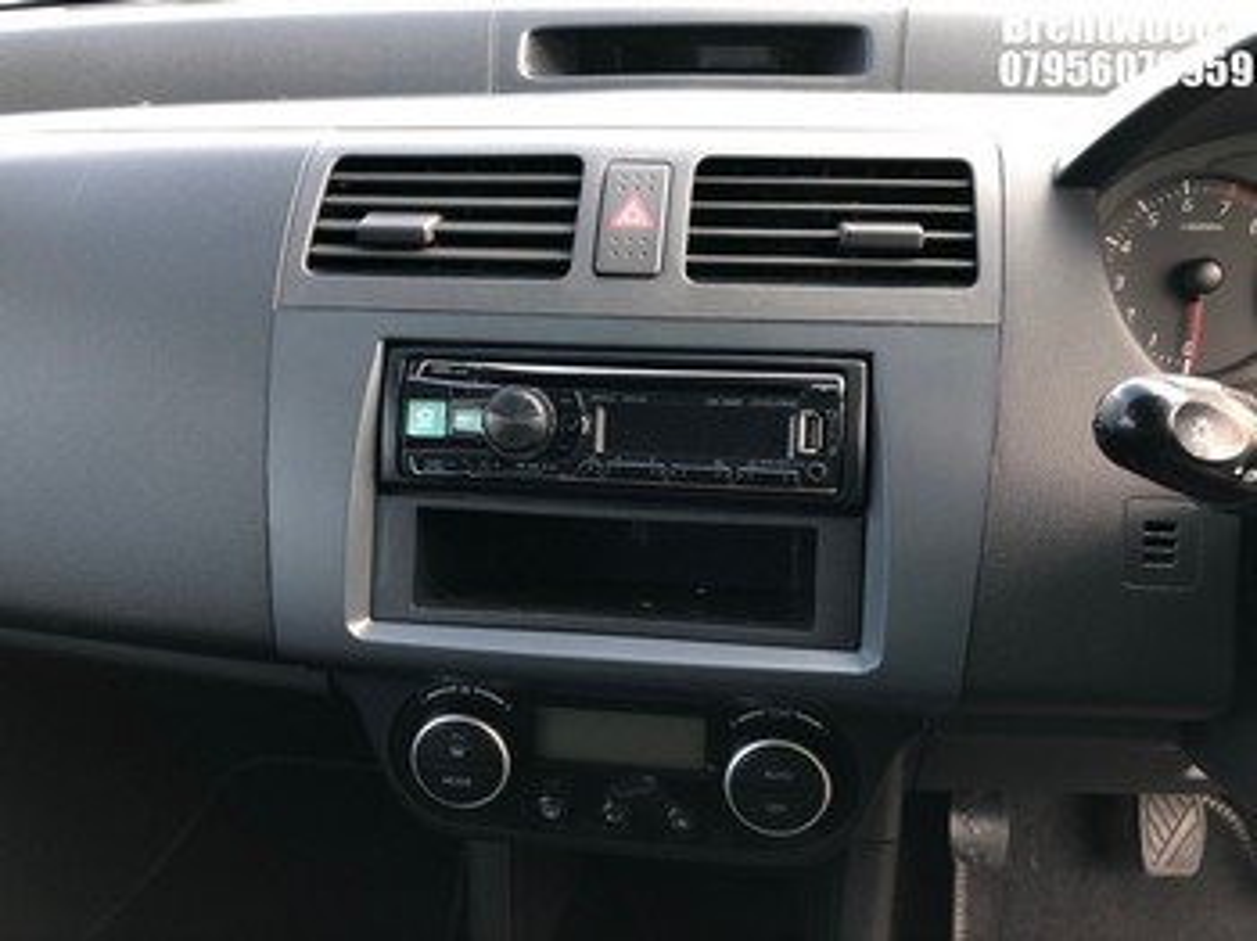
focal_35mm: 28
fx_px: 1016
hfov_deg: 63.5
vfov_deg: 49.7
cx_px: 628
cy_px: 470
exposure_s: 1/30
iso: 25
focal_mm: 4
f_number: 1.8
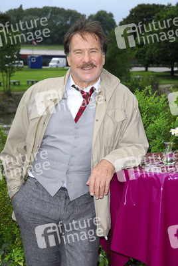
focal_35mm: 105
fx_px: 776
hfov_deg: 13.1
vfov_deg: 19.4
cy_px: 133
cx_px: 89
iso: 200
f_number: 9
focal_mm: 70
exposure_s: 1/250
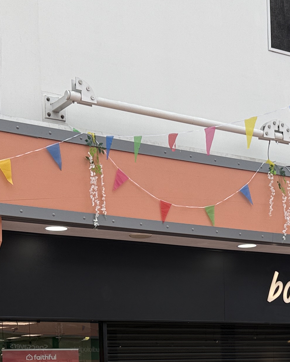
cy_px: 382
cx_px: 187
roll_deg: +1.7
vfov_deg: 23.7
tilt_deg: -0.4
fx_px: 816
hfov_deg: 20.1
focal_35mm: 76
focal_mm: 6.76
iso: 80
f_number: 1.78
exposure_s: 1/397
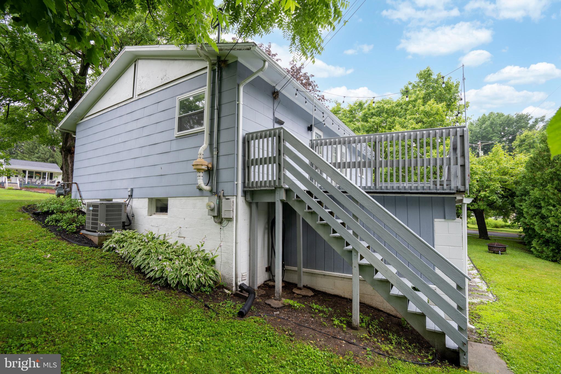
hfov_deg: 96.7
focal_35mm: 16
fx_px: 249
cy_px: 187
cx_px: 280
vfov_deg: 73.7
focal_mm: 16
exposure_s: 1/20
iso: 320
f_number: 7.1
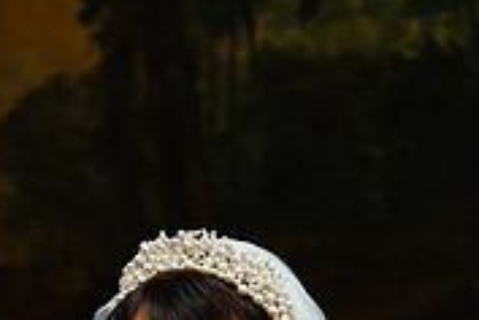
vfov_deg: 8.2
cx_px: 273
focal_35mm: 164
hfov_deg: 12.5
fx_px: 2182
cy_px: 489
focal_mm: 50
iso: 800
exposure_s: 1/160
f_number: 3.5
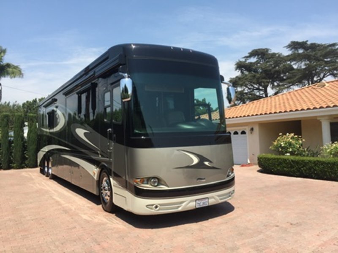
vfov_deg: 48.2
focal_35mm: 29
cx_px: 169
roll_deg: +0.0
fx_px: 283
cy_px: 126
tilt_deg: +4.0
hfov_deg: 61.7
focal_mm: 4.15
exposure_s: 1/1364
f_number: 2.2
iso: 32
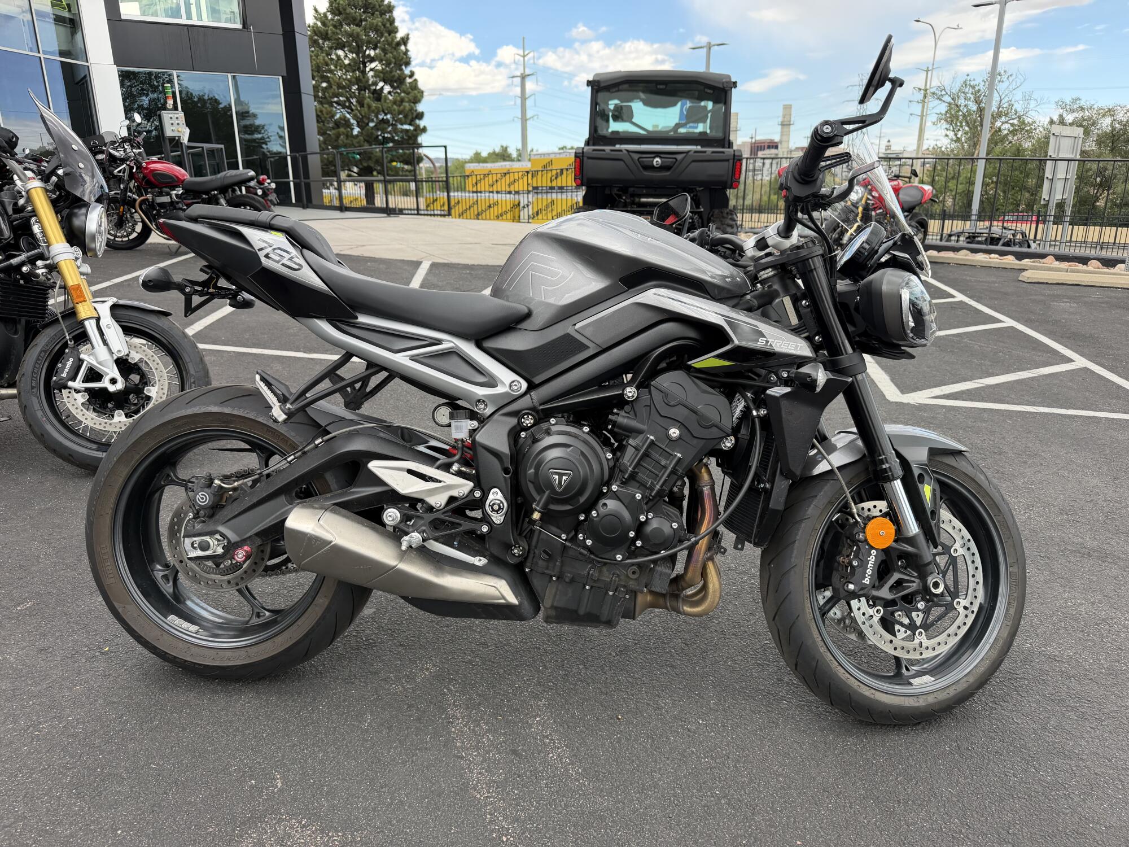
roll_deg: +1.9
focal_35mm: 24
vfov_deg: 56.8
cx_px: 564
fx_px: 783
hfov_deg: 71.6
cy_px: 424
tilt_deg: -16.5
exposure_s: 1/888
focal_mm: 6.76
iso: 100
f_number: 1.78
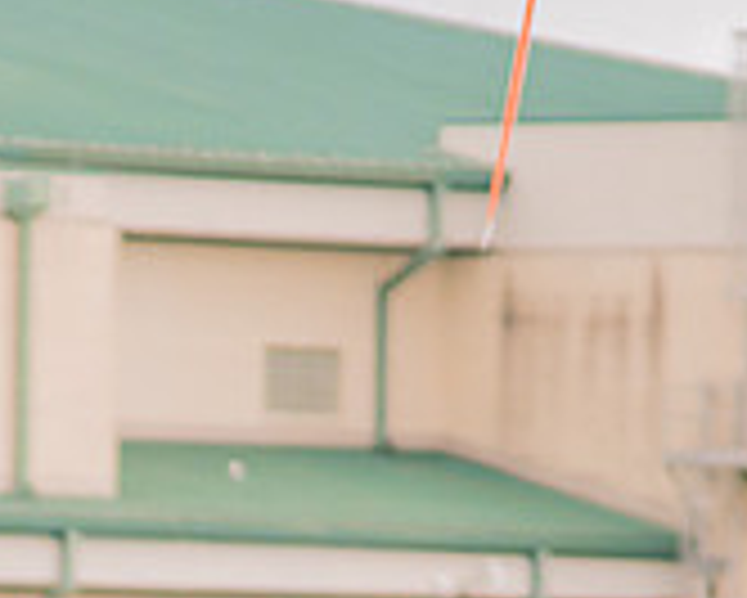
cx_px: 160
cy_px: 895
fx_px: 18449
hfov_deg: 2.3
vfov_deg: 1.9
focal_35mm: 834
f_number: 4
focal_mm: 120
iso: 200
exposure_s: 1/200
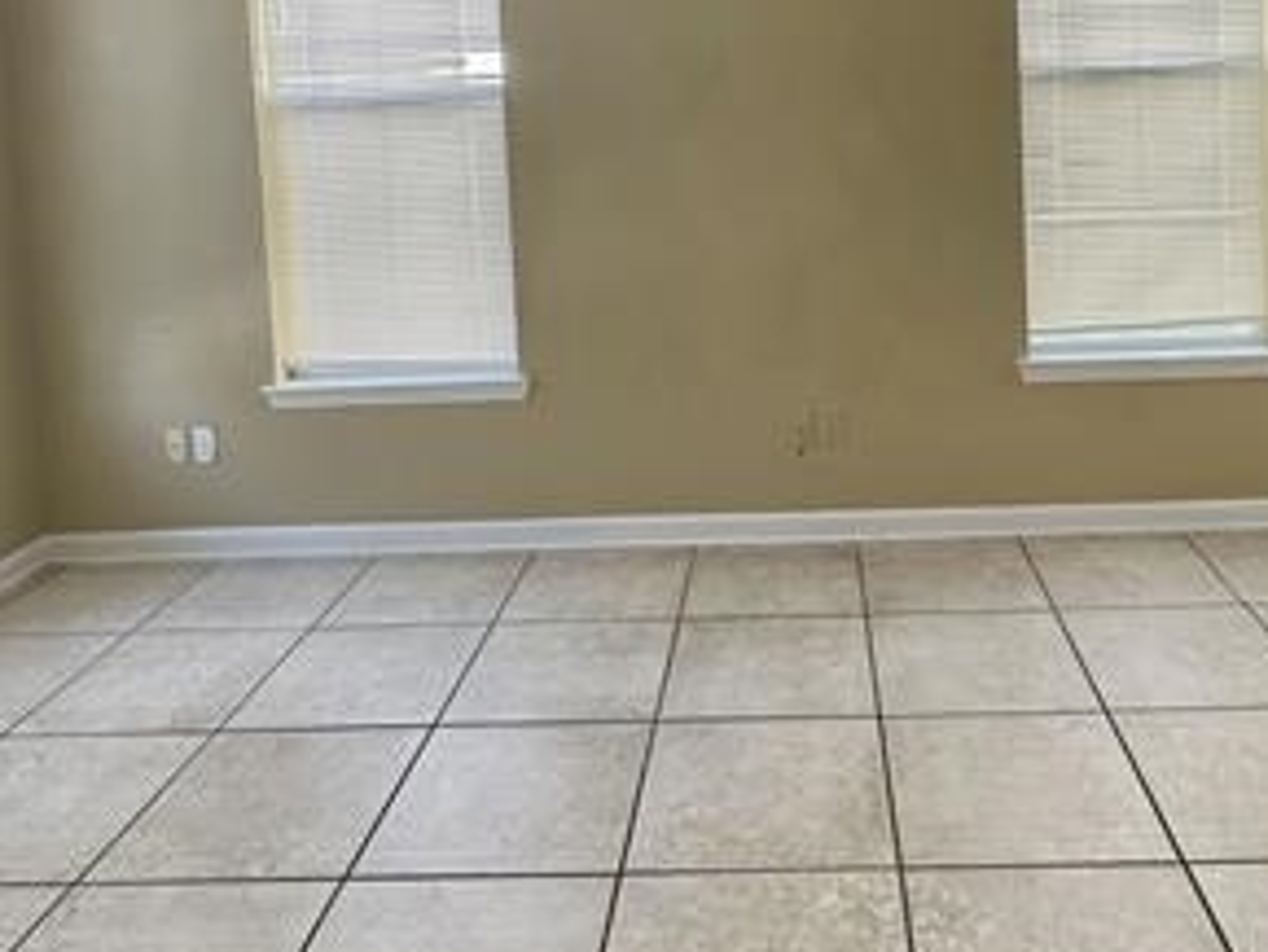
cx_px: 768
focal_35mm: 31
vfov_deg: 43.1
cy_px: 175
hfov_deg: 57.8
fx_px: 1136
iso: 64
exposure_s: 1/120
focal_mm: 2.22
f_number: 2.2
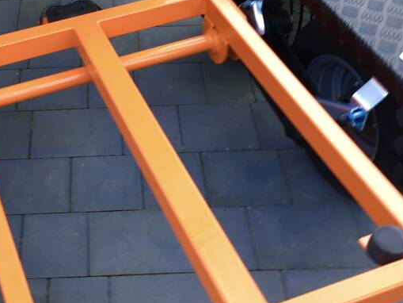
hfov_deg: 33.2
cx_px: 106
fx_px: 664
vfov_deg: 25.6
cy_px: 121
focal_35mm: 57
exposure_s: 1/33
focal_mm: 4.15
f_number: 2.2
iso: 32
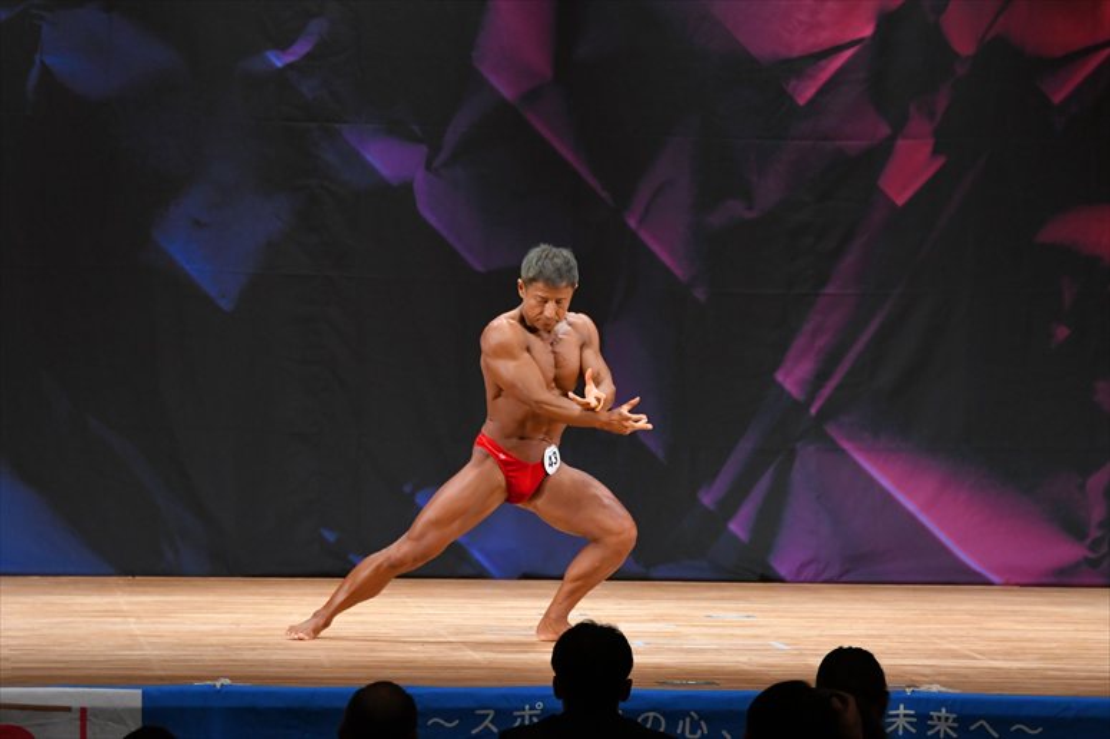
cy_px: 370
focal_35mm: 217
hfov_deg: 9.5
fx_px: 6688
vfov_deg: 6.3
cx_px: 555
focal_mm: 145
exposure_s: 1/400
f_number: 5.6
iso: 3200
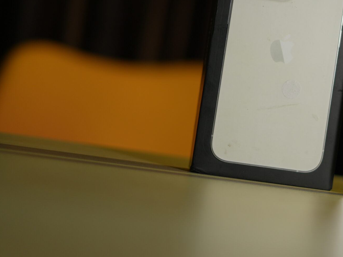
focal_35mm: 94
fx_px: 932
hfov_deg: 20.3
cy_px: 65
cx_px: 325
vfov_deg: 15.7
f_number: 1.8
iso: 320
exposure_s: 1/100
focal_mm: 50
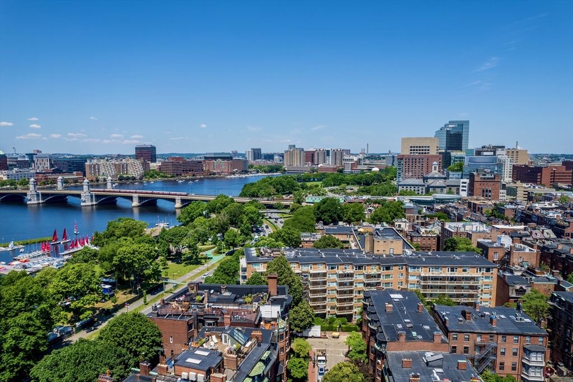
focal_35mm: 22
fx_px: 350
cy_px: 191
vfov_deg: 57.2
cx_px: 286
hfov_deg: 78.6
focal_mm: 8.38
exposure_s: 1/3200
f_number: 2.8
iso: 110
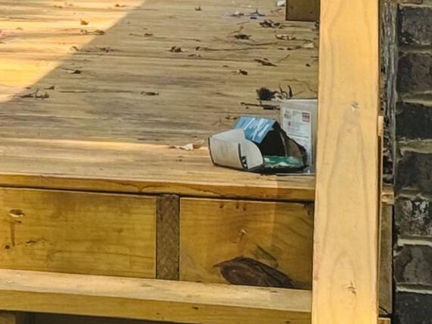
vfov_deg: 5.8
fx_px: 3158
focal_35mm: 253
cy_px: -282
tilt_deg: +0.9
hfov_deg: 7.5
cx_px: -399
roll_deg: -2.0
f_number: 1.78
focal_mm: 6.76
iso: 64
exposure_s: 1/980
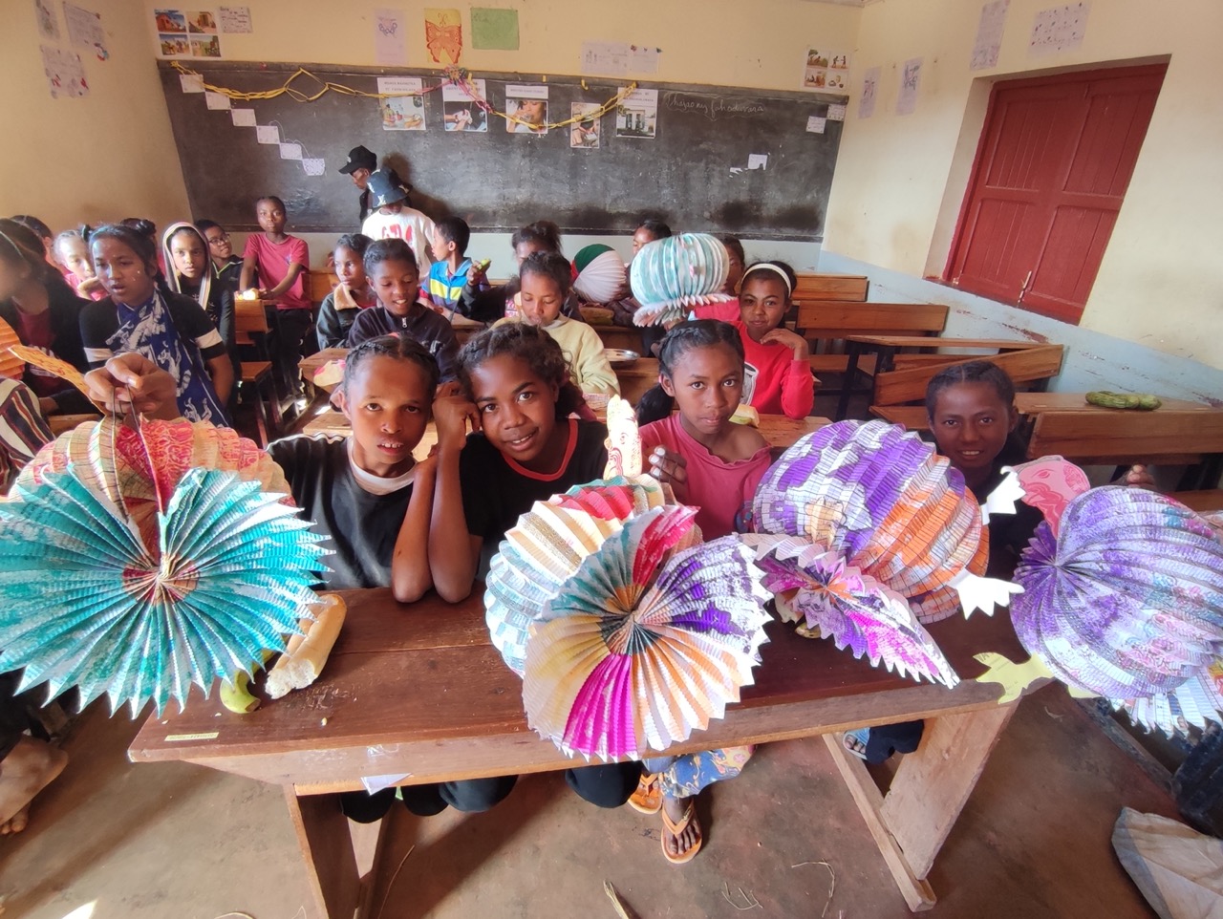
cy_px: 460
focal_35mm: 16
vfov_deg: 78.2
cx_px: 612
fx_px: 566
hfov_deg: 94.5
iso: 142
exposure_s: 1/50
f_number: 2.2
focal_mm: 1.65
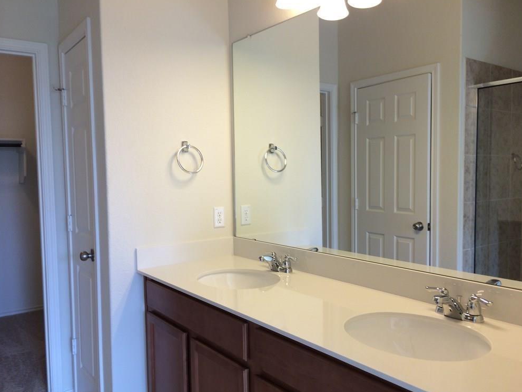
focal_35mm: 31
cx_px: 266
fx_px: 467
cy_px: 197
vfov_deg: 45.4
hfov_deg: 58.4
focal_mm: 4.12
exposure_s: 1/60
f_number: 2.2
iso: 50
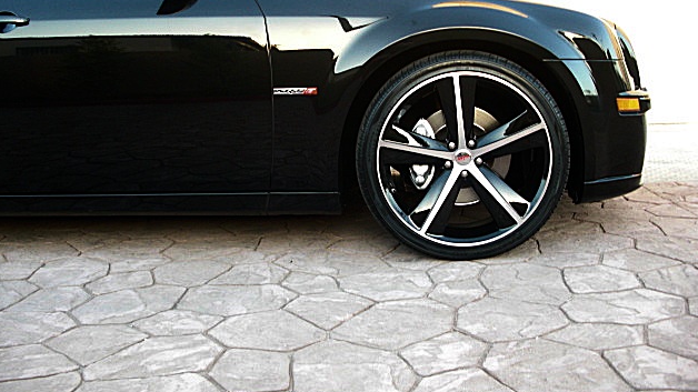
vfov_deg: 29.6
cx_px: 351
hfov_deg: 50.5
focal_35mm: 40
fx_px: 740
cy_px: 151
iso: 200
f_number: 2.8
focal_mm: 6.3
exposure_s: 1/60
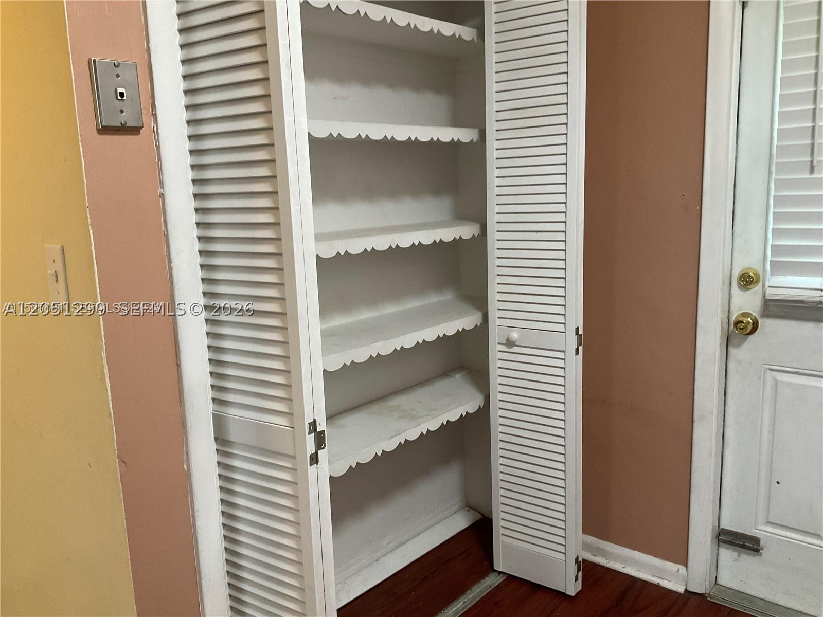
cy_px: 308
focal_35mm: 29
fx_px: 689
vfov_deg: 48.2
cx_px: 412
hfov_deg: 61.7
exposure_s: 1/60
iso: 160
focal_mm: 3
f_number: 1.8
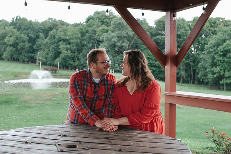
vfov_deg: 29.8
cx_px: 117
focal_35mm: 45
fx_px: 290
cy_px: 84
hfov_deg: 43.5
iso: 800
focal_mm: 35
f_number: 2.8
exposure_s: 1/250
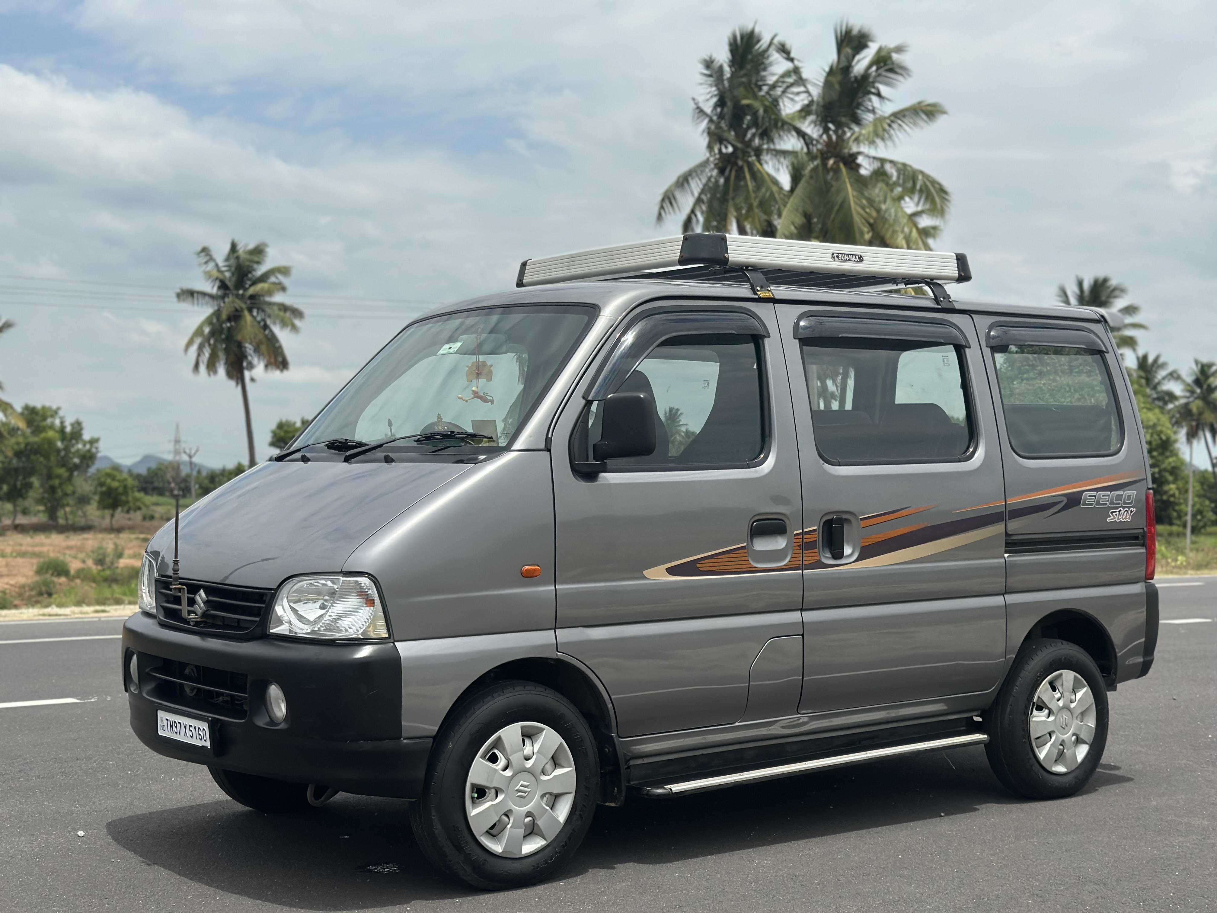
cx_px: 608
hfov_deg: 39.7
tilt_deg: +1.8
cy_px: 456
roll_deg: -0.1
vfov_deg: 30.3
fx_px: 1688
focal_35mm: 48
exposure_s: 1/8197
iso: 100
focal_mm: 6.86
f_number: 1.78
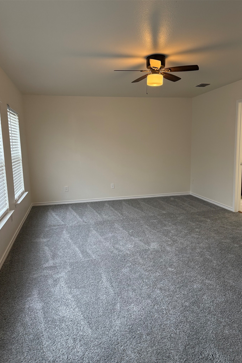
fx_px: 252
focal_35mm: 25
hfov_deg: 51.3
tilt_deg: -8.2
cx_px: 123
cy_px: 181
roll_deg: +0.5
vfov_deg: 71.5
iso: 250
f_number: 1.78
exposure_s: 1/120
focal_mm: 6.76
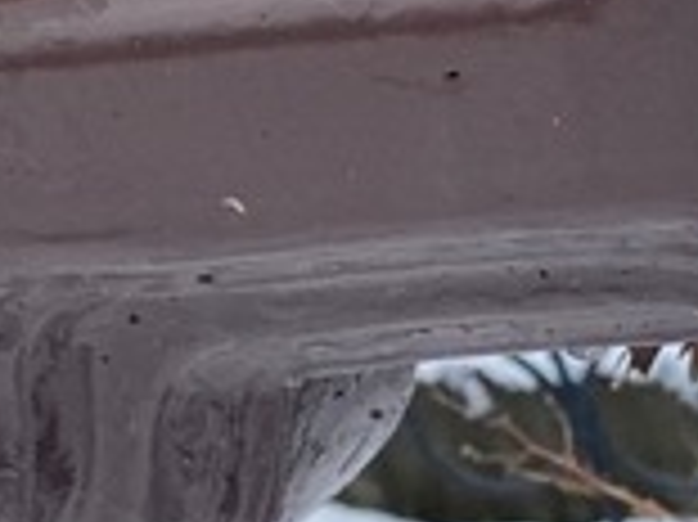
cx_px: 1558
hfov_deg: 12.3
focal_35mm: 134
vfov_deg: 10.9
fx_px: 2700
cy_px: -50
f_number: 1.8
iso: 125
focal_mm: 4.25
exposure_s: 1/121
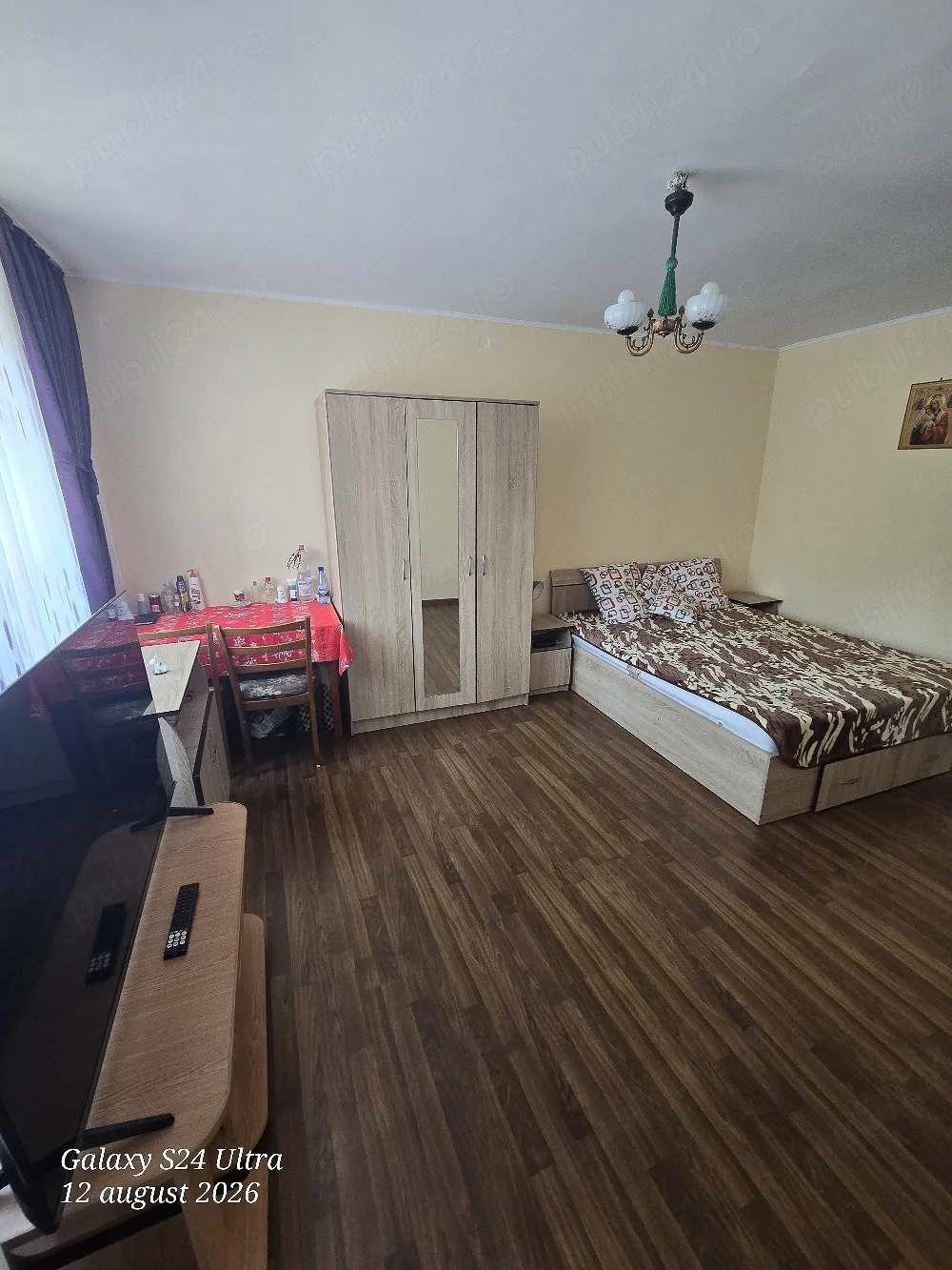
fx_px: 477
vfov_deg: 106.2
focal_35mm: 13
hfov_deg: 89.9
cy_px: 635
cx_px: 476
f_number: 2.2
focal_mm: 2.2
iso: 160
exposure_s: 1/50.3
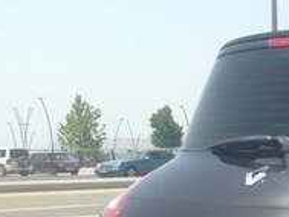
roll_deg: -0.6
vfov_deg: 12.9
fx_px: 961
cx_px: 498
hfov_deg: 15.1
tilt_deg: +1.3
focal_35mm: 115
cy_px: 158
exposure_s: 1/1261
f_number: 2.4
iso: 50
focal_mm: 4.12
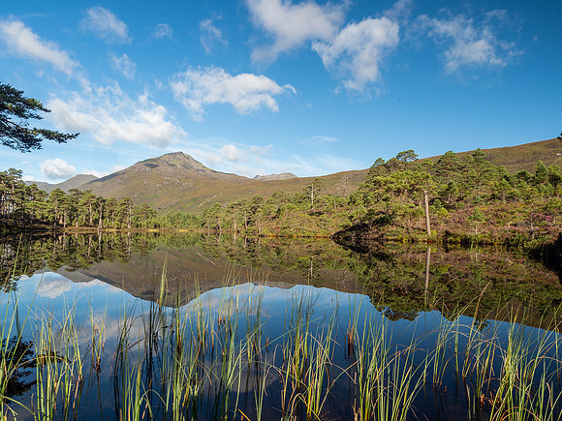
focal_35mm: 24
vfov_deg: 56.8
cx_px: 281
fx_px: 390
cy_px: 210
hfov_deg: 71.6
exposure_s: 1/160
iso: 200
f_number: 7.1
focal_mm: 12
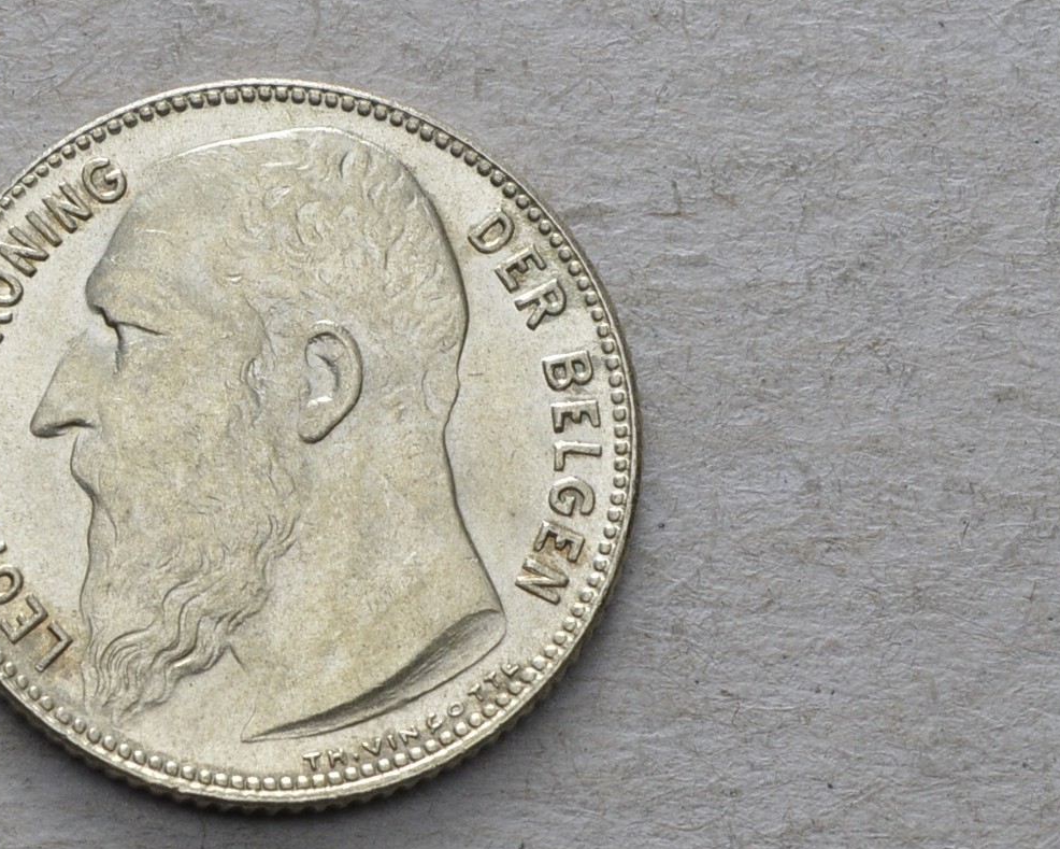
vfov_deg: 8.0
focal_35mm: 193
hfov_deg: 9.9
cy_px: 440
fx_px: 6061
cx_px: -44
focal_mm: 55
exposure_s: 1/250
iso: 400
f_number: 14
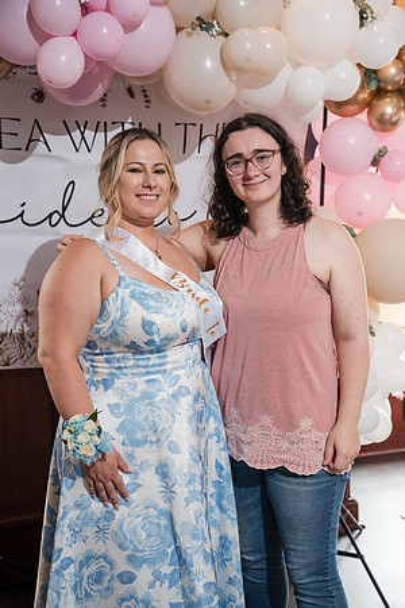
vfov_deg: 38.2
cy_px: 304
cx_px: 202
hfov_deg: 26.0
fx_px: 877
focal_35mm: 52
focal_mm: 52
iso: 1600
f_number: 4
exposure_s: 1/250
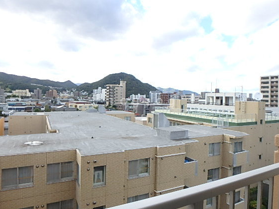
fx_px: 193
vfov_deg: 56.8
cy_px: 102
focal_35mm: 24
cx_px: 143
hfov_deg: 71.6
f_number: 3.5
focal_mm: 3.7
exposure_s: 1/400
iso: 125
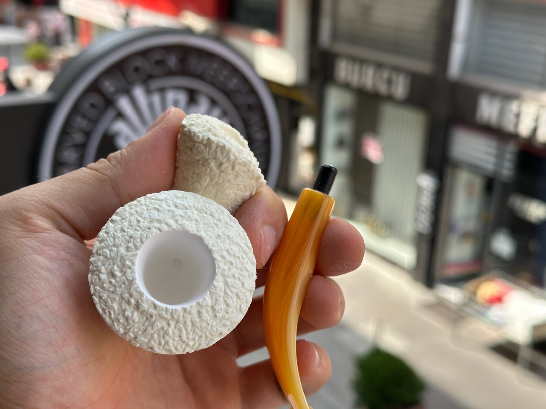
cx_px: 273
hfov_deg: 39.7
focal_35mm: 48
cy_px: 204
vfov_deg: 30.3
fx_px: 757
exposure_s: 1/850
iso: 64
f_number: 1.78
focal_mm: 6.86
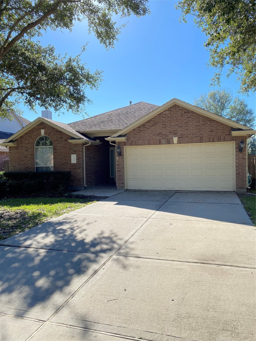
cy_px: 170
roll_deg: +1.0
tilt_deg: +0.4
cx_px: 128
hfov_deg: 53.1
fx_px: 256
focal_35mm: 26
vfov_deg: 67.3
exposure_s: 1/884
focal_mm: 4.25
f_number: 1.8
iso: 32
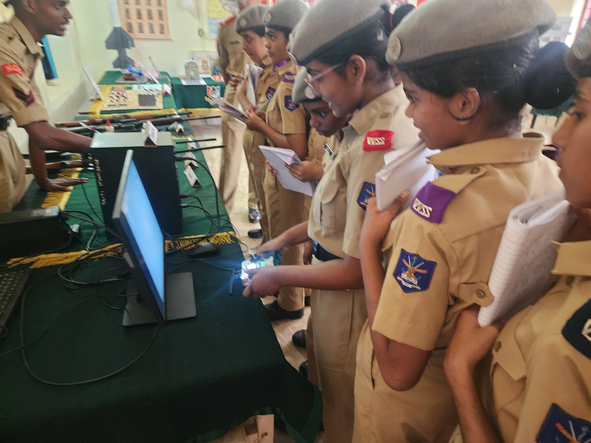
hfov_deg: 73.9
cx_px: 296
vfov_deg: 58.9
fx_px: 393
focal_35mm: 23
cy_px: 222
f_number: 1.8
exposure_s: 1/25
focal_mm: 6.4
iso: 1000
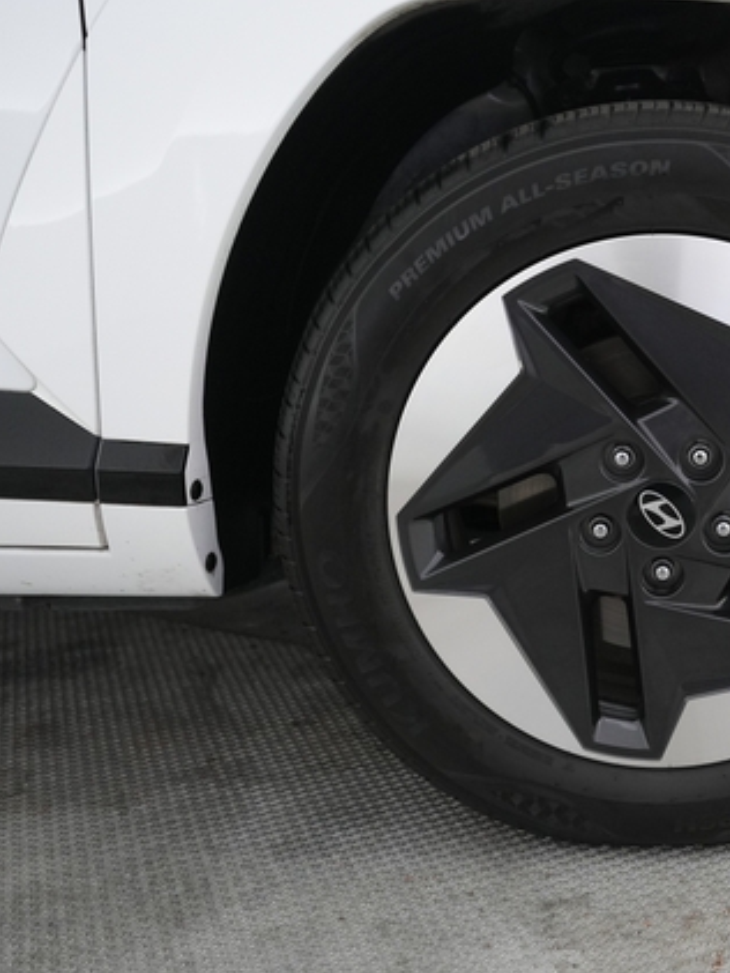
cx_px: 668
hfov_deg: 35.4
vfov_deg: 49.0
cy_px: 490
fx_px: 1068
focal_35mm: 38
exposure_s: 1/160
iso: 3200
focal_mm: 26
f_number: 2.8
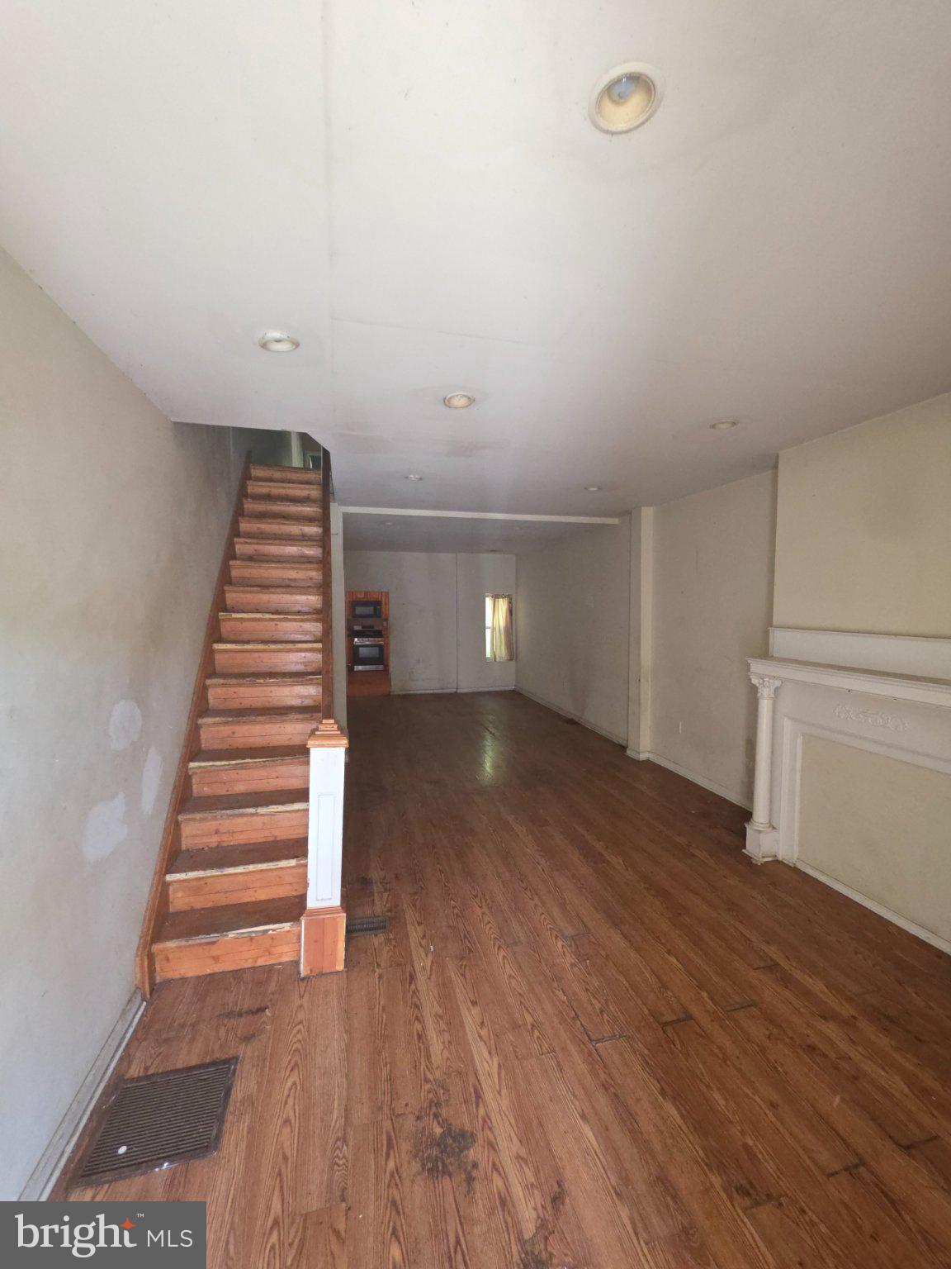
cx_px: 476
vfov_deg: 106.2
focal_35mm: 13
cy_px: 634
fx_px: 476
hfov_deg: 89.9
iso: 250
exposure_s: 1/40
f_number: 1.9
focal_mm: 2.2
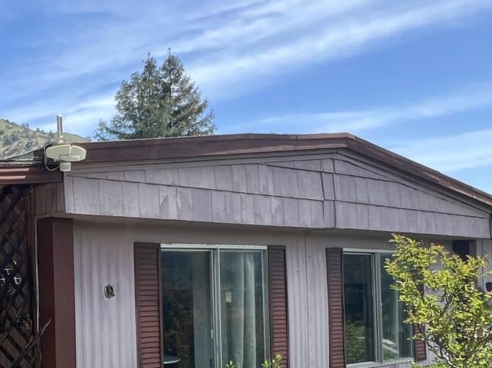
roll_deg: +1.5
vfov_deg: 33.5
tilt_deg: +2.2
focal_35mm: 42
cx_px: -39
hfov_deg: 37.9
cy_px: 282
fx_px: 597
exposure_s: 1/404
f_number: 1.8
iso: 32
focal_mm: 1.57
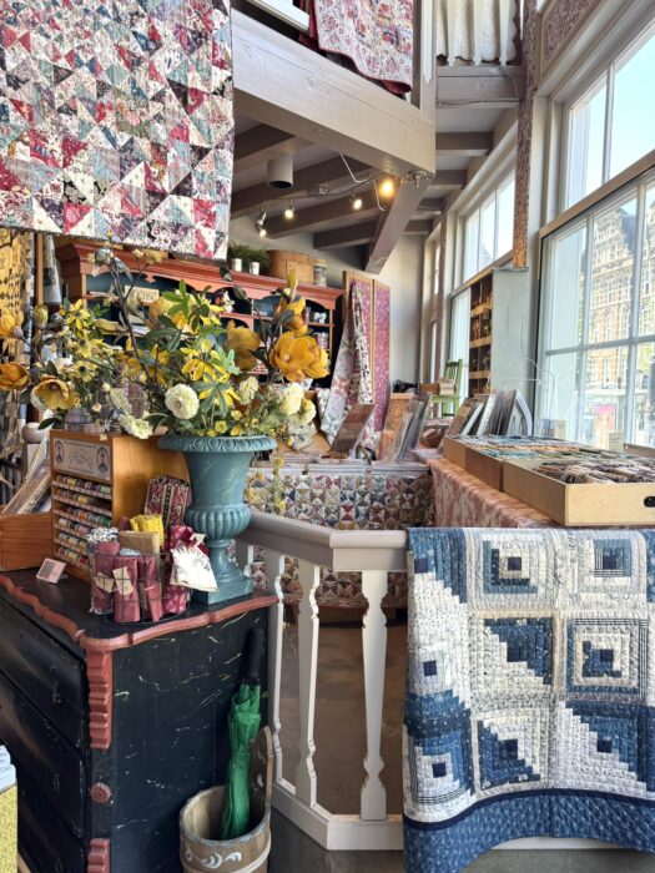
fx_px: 606
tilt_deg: -3.5
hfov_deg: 56.8
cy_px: 436
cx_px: 328
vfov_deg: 71.6
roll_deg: +1.0
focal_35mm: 24
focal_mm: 6.76
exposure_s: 1/100
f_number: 1.78
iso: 80
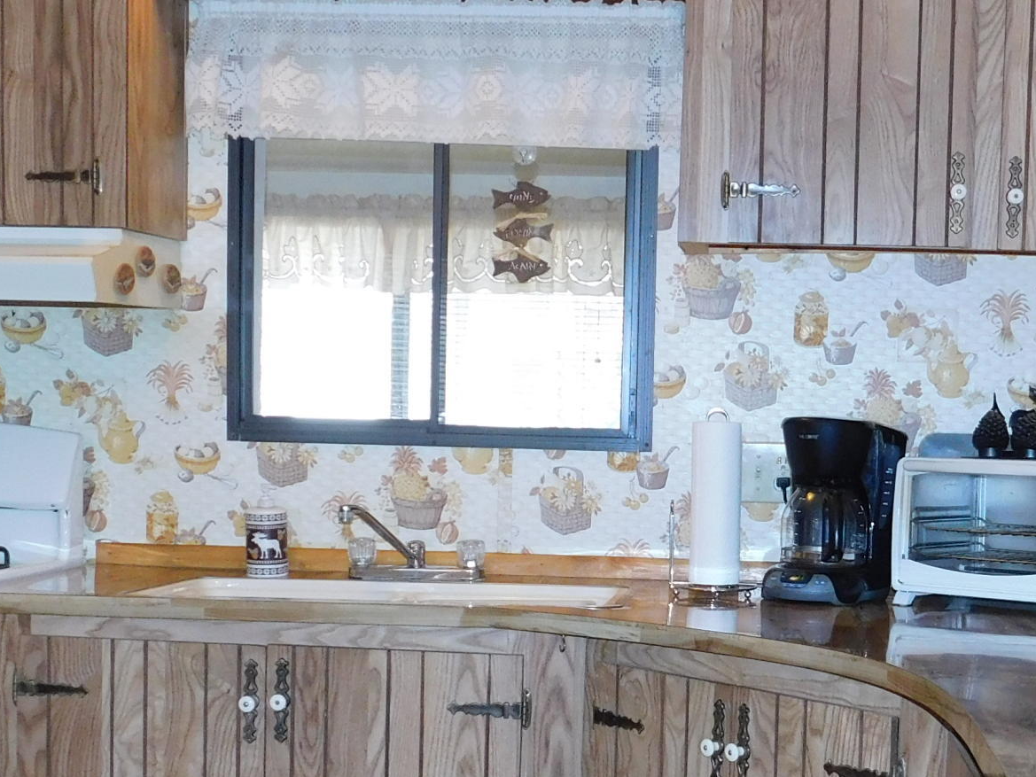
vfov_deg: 24.6
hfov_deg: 32.5
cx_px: 679
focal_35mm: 59
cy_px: 571
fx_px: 1766
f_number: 3
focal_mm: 4
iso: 200
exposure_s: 1/30
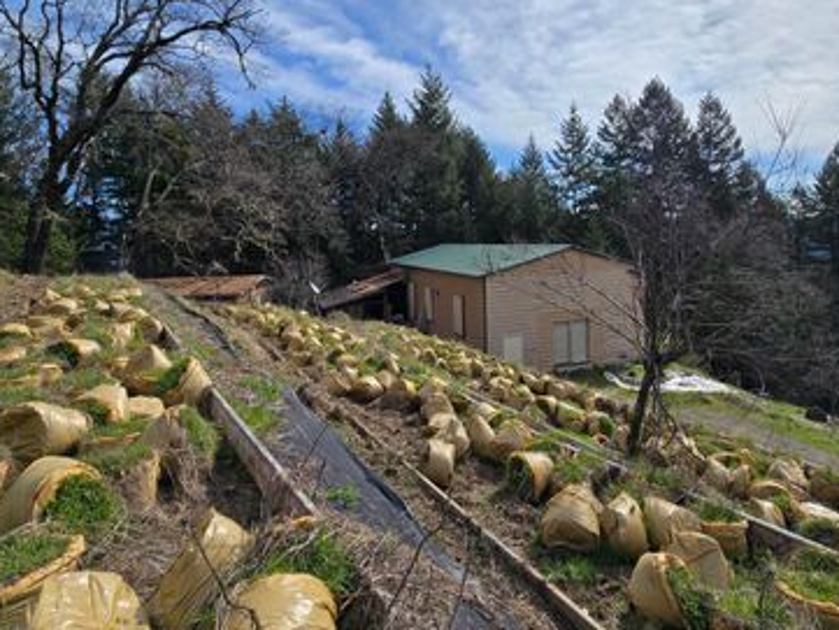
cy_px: 248
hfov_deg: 87.4
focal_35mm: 18
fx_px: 436
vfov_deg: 70.8
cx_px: 462
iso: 50
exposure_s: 1/4408
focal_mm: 2.2
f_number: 2.2
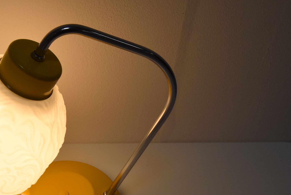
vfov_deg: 24.1
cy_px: 131
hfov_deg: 34.9
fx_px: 453
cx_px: 73
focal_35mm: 56
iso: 1600
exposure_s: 1/500
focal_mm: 24
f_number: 9
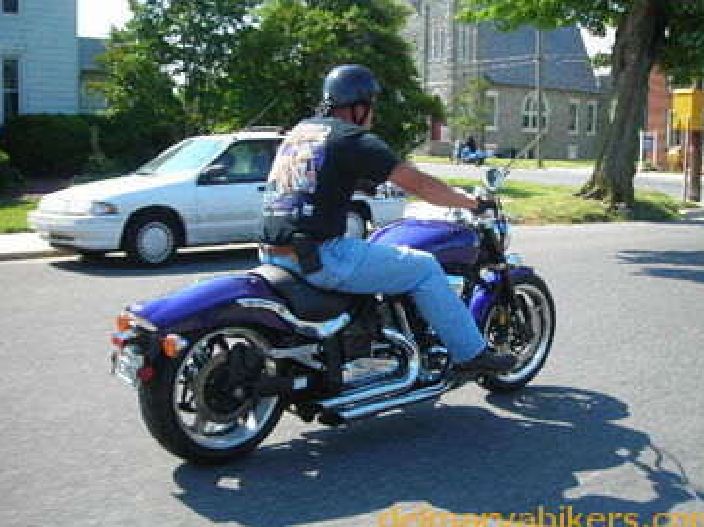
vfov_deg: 34.3
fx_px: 854
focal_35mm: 42
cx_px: 338
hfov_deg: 44.8
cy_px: 245
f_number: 3.2
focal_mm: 6.3
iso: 50
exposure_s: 1/202
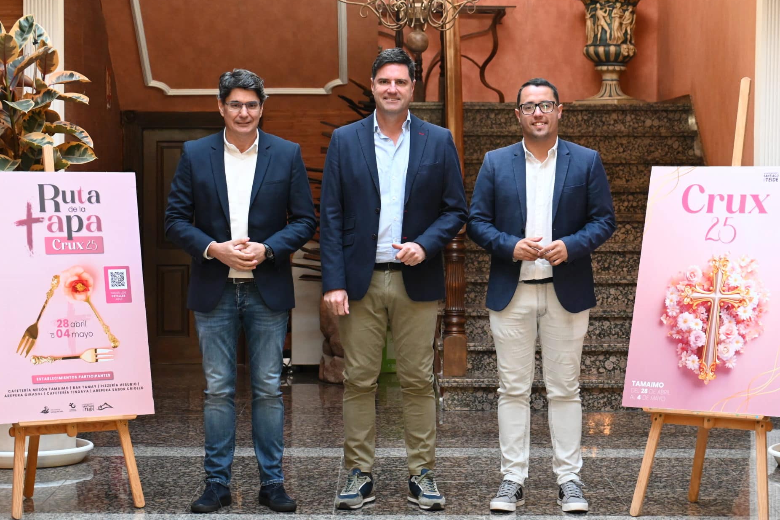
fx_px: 2027
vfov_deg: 14.6
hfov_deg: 21.8
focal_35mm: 94
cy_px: 262
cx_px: 392
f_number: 4.5
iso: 3200
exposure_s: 1/100
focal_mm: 55
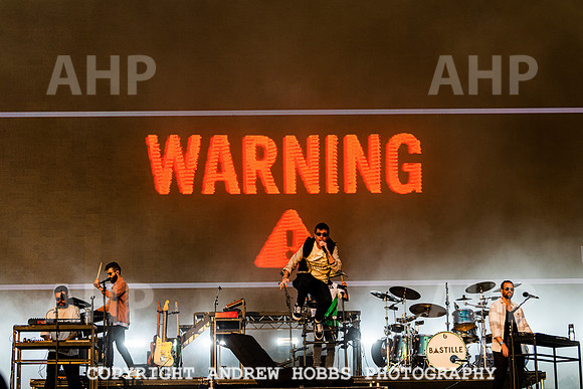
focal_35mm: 85
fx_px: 1378
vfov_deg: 16.1
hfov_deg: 23.9
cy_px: 158
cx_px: 294
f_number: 4.5
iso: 400
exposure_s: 1/1250
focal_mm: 70
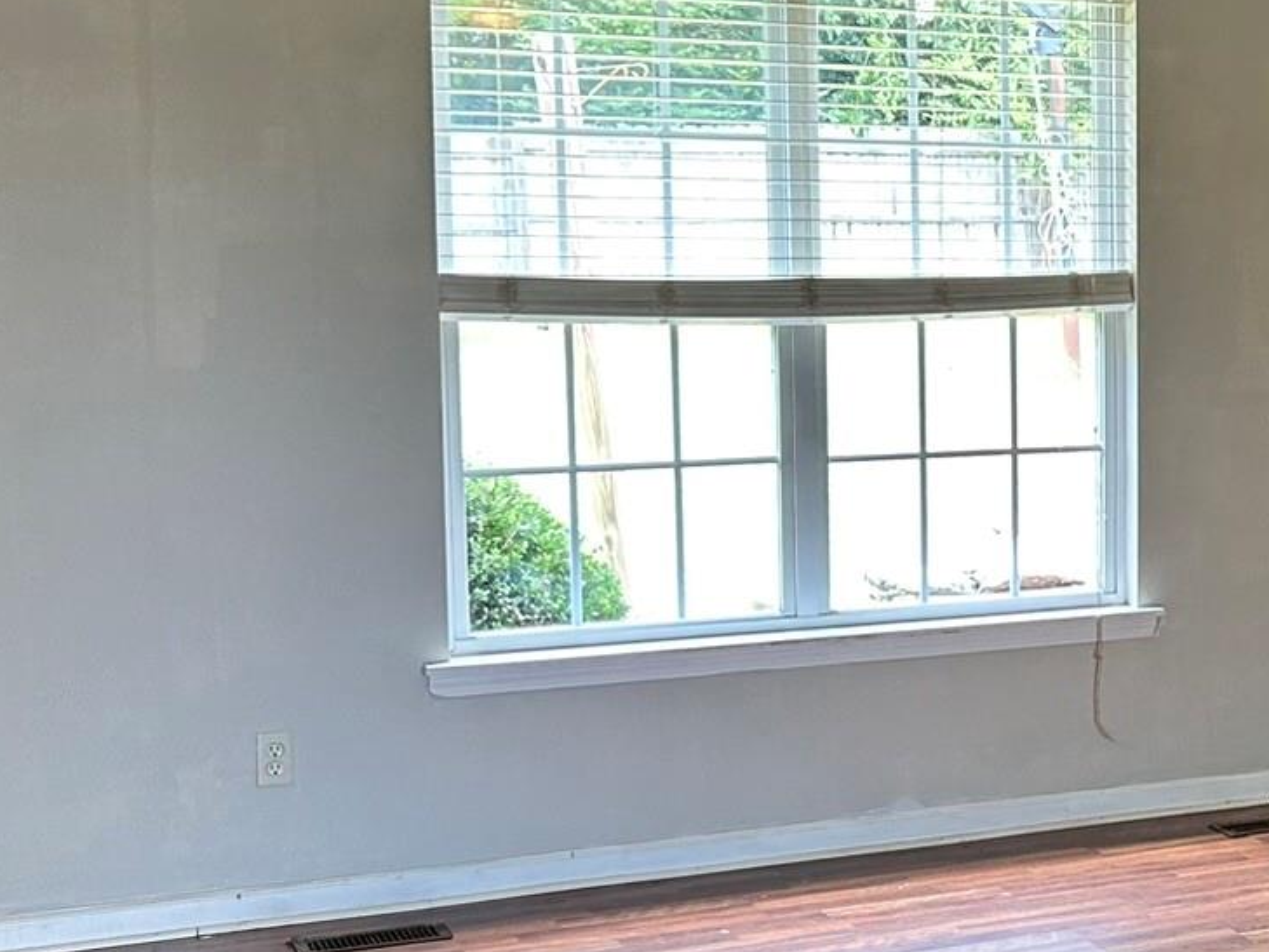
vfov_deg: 20.2
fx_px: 2677
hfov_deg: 24.4
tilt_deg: -6.6
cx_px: 1495
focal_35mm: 73
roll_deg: -0.8
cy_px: 486
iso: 100
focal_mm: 5.7
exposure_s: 1/120
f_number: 1.5
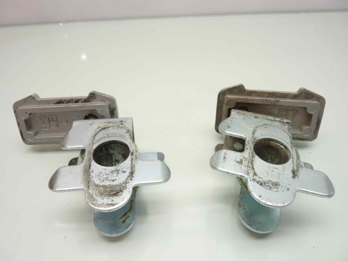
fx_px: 251
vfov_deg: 54.9
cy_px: 130
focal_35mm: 25
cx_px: 174
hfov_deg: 69.4
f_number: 3.3
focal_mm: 4.1
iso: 80
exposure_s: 1/15
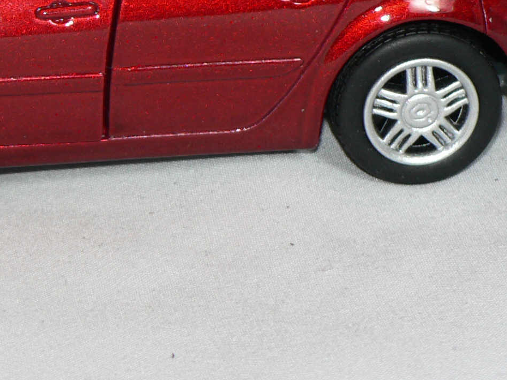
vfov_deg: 5.5
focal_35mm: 268
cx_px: 68
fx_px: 3924
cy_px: -16
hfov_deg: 7.4
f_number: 3.2
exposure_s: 1/60
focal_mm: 16.5
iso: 80
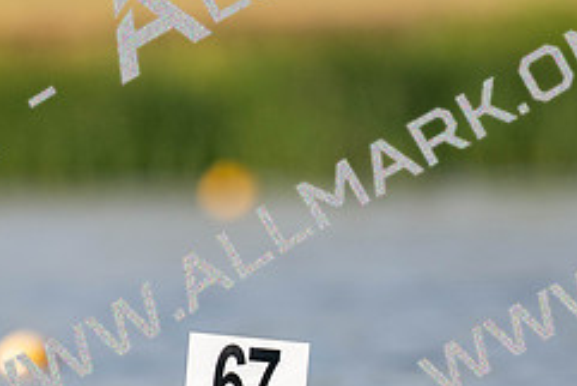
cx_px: 244
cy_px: 435
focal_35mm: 1441
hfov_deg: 1.4
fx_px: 23109
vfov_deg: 1.0
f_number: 5
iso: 180
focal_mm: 600
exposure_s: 1/2500
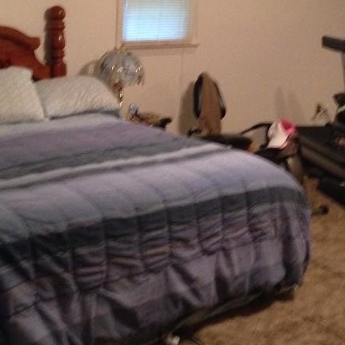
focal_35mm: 67
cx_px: 169
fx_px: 755
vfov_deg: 25.3
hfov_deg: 25.7
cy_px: 67
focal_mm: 4.12
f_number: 2.4
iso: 500
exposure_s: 1/15
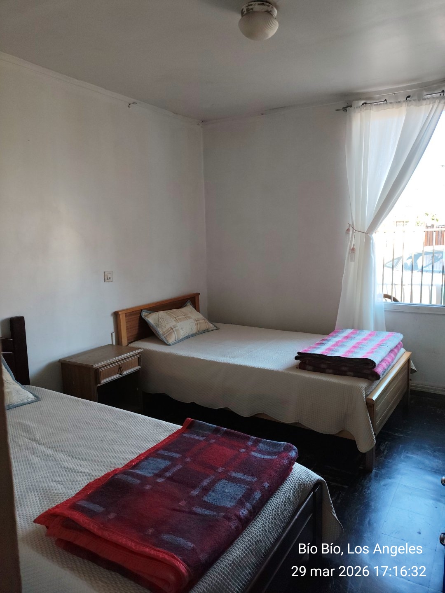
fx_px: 429
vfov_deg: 69.4
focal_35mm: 25
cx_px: 222
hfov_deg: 54.9
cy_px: 296
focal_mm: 4.71
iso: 72
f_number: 1.79
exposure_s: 1/50
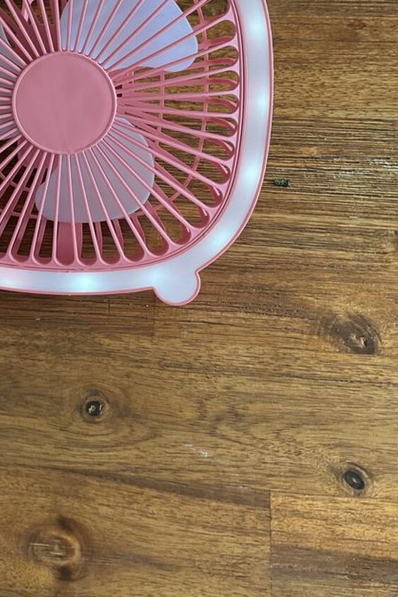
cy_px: 133
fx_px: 797
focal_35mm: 48
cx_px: 64
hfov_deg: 27.3
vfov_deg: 39.7
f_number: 1.8
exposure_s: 1/60
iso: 80
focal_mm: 3
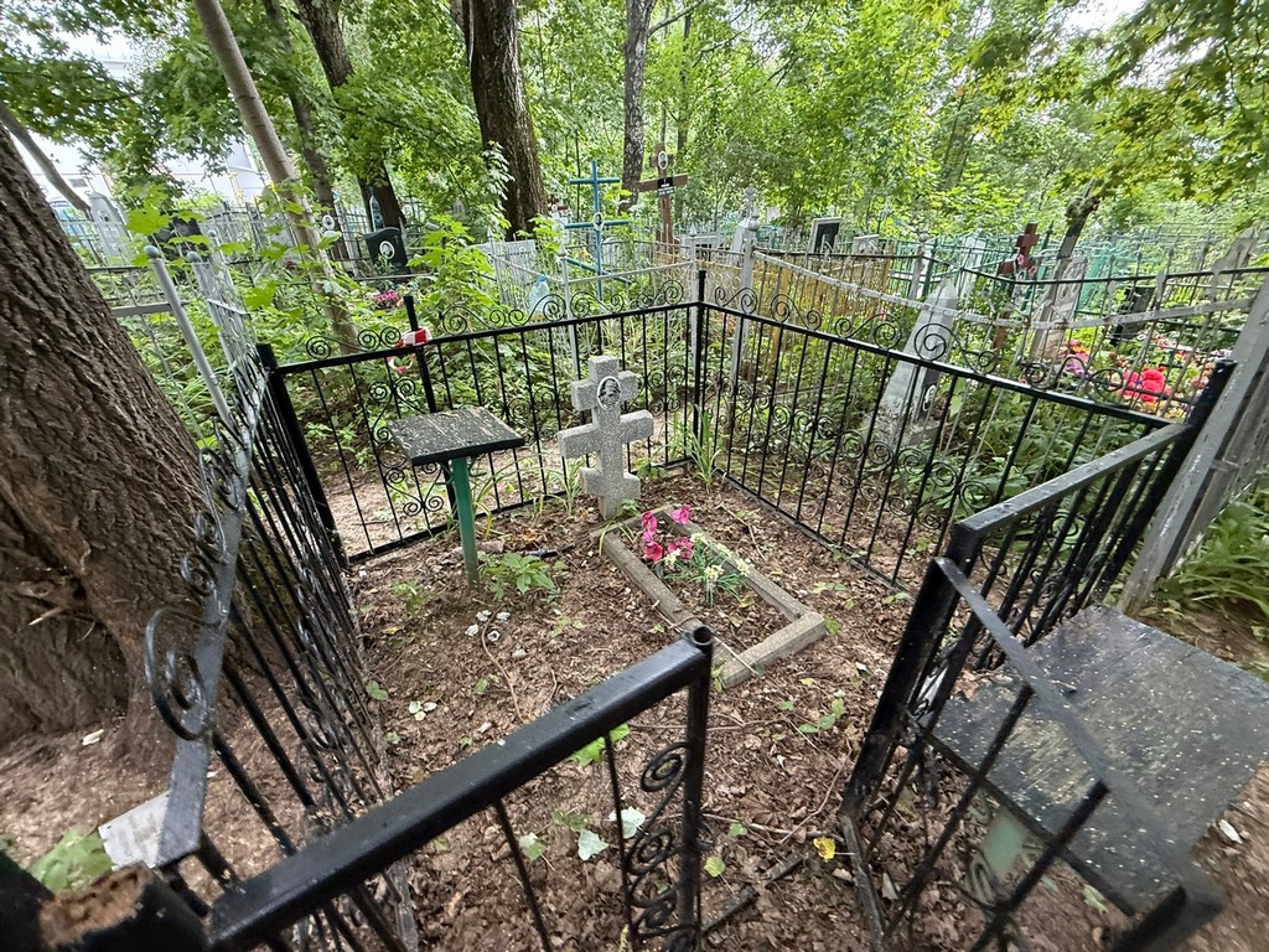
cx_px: 634
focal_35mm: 14
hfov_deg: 102.1
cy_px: 476
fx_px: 513
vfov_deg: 85.7
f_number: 2.2
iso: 320
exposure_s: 1/65
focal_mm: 2.22
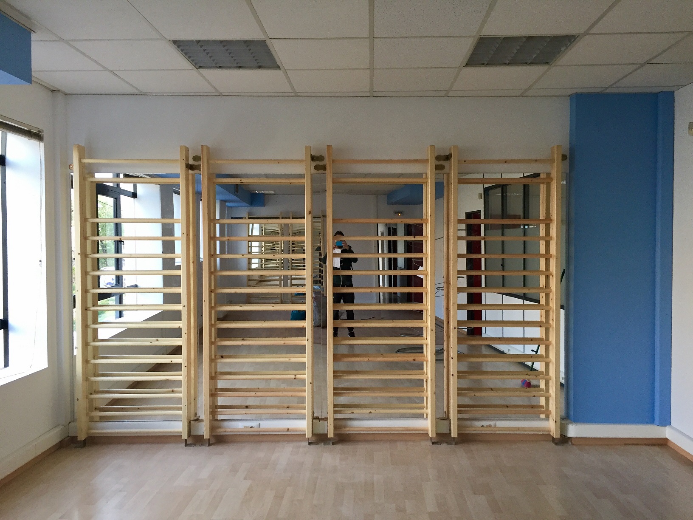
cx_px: 346
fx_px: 581
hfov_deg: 61.7
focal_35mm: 29
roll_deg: -0.6
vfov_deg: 48.2
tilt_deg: -2.2
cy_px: 260
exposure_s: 1/33
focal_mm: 4.15
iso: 125
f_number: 2.2
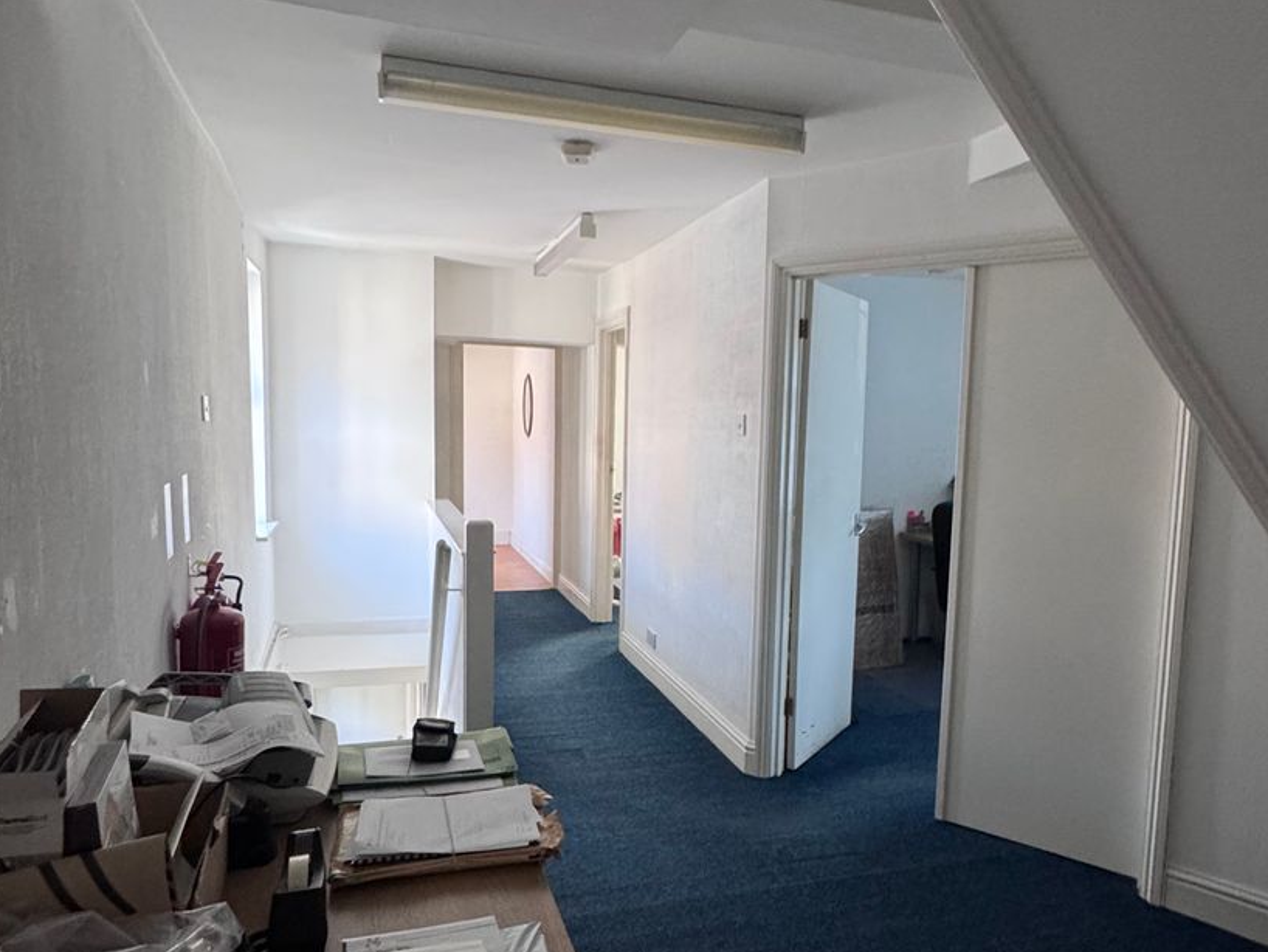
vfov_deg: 68.6
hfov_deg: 84.3
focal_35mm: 19
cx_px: 702
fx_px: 696
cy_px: 517
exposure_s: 1/99
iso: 320
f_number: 2.2
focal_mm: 2.22
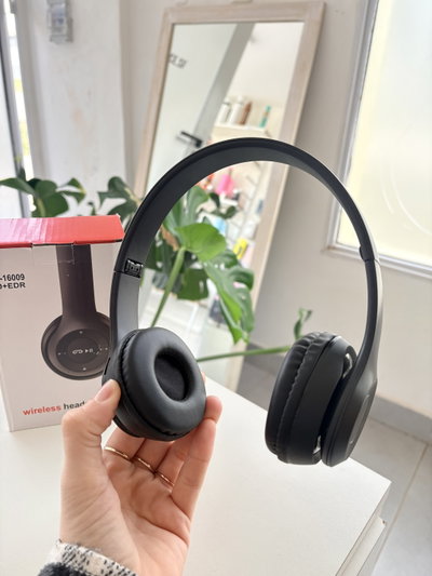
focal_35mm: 26
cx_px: 216
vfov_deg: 67.3
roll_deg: -3.2
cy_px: 288
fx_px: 432
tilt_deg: -25.3
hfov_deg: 53.1
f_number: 1.6
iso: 100
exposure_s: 1/122
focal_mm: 5.96
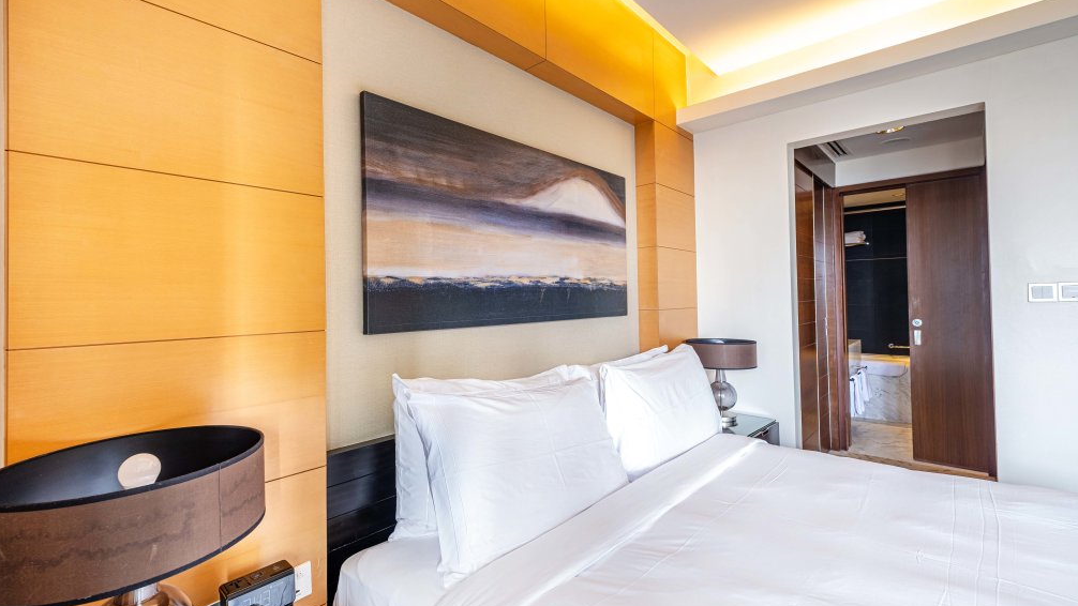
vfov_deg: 67.1
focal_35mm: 16
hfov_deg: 99.4
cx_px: 539
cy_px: 292
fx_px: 457
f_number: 5
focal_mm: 10
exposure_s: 1/8
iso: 80
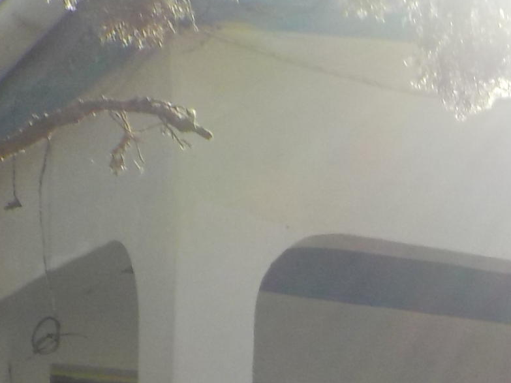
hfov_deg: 15.6
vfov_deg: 11.8
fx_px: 1697
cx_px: 796
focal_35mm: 115
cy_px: 716
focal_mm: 4.1
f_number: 3.3
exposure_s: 1/500
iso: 125
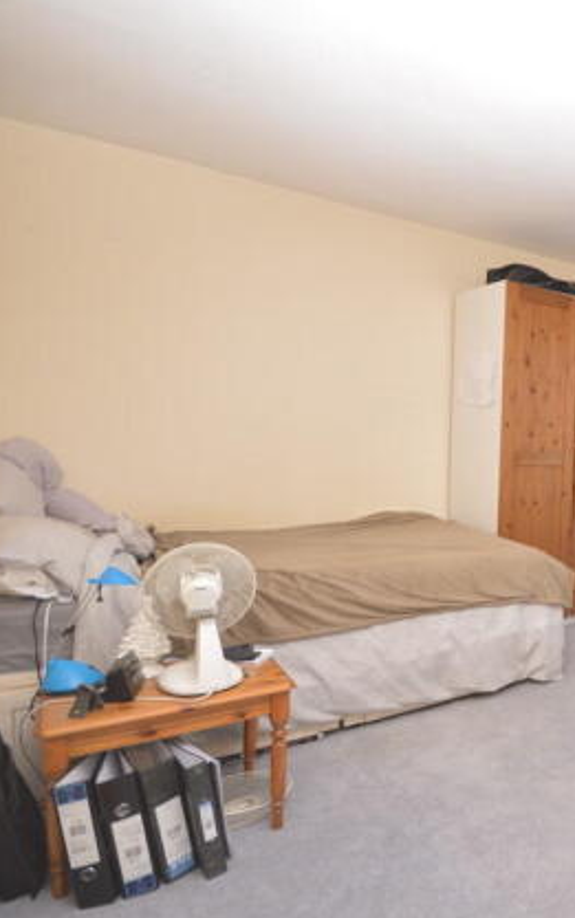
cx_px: 668
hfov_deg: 39.2
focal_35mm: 24
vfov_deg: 74.8
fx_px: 601
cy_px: 471
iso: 100
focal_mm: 10
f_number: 4
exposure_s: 1/60
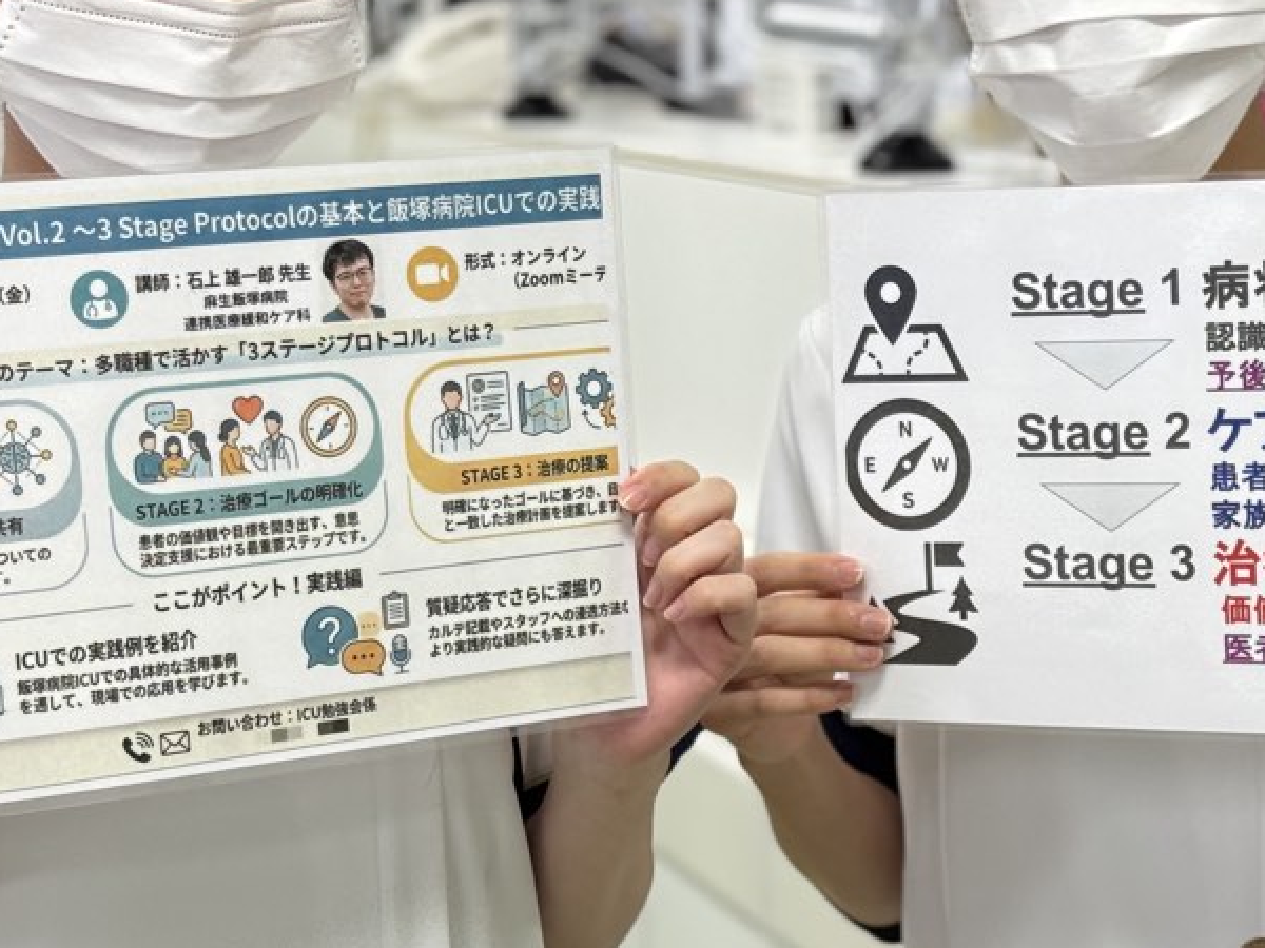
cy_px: 374
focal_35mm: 88
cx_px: 711
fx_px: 3216
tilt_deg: -8.0
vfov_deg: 16.8
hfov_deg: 22.2
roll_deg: +2.5
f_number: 1.78
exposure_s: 1/100
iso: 80
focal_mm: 6.76
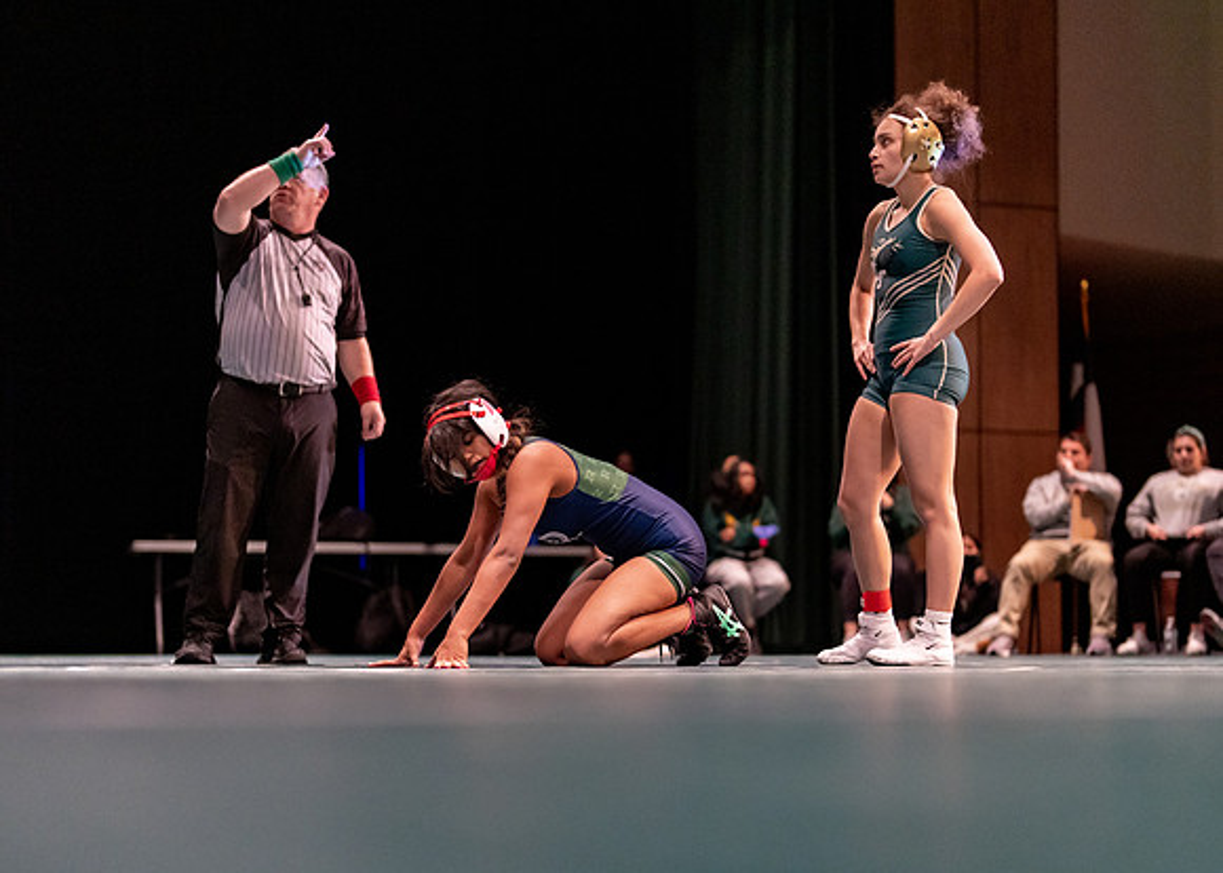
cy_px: 552
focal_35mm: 69
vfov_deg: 20.6
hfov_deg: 28.6
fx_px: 2401
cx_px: 647
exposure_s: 1/1000
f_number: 1.2
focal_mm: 50
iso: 1600
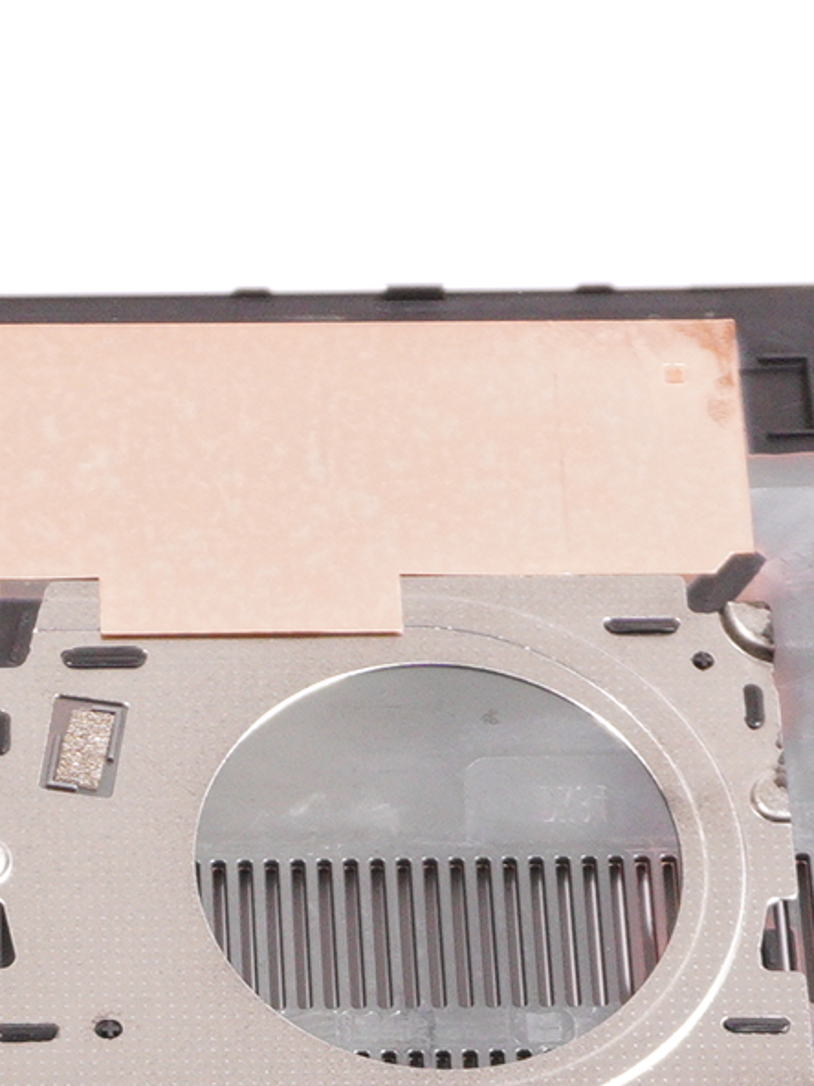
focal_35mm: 168
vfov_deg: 11.3
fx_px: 5281
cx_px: -255
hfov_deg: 8.7
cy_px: 1539
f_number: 5.6
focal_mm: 23
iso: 800
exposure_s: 1/200
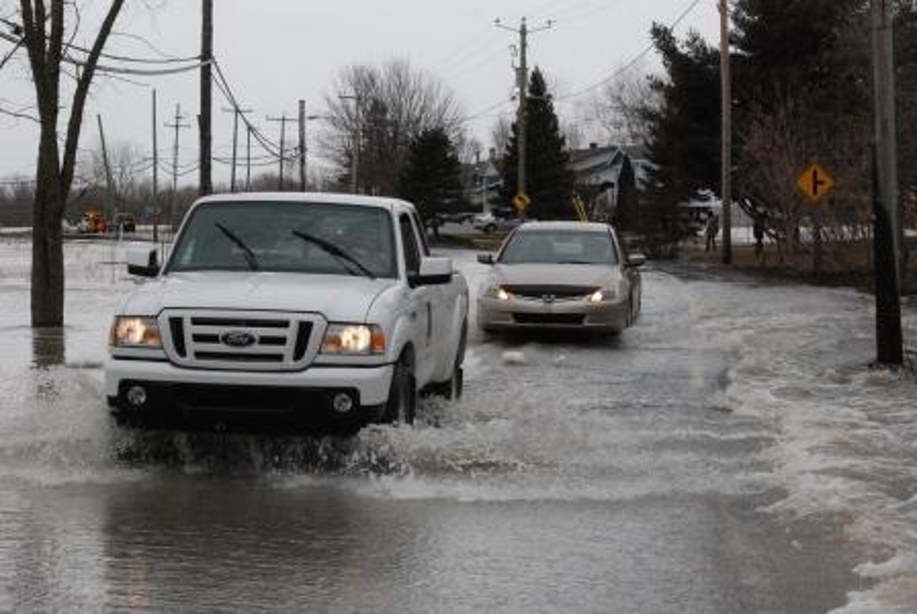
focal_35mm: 105
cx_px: 458
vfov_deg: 13.1
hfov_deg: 19.4
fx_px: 2678
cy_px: 307
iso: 1600
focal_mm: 70
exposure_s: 1/1250
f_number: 13
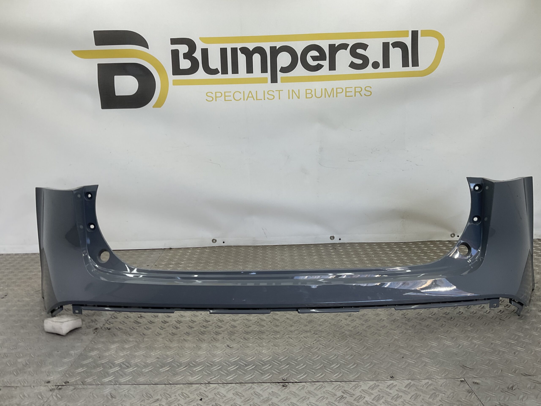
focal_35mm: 29
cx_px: 270
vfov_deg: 48.2
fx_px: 453
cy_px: 203
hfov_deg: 61.7
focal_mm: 3
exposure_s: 1/139
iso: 16
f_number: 1.8
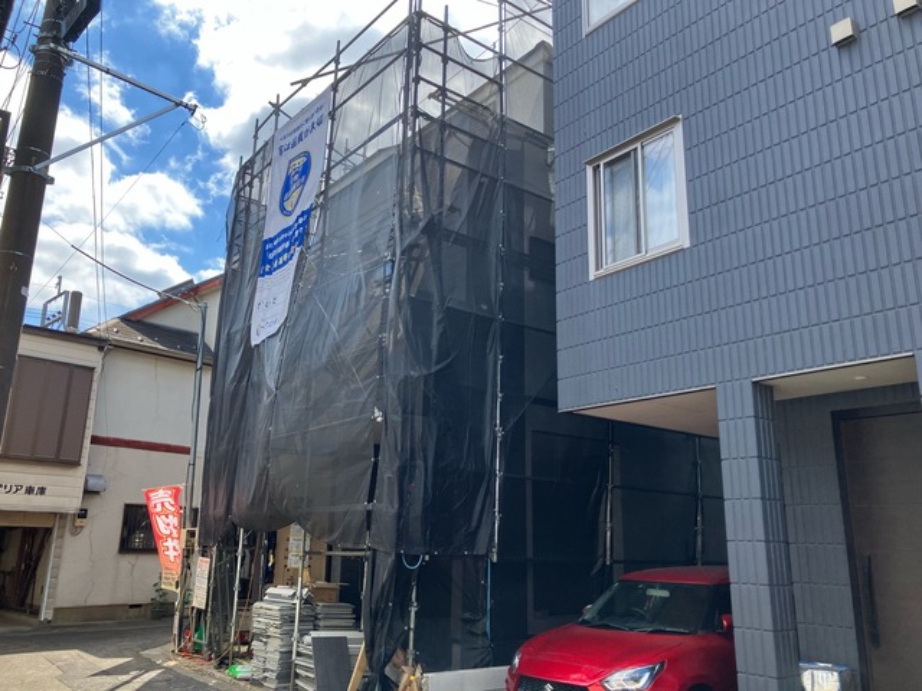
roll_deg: -1.7
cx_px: 461
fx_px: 746
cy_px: 346
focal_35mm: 28
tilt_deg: +14.9
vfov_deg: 49.7
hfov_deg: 63.4
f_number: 1.8
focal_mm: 3.99
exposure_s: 1/704
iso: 32
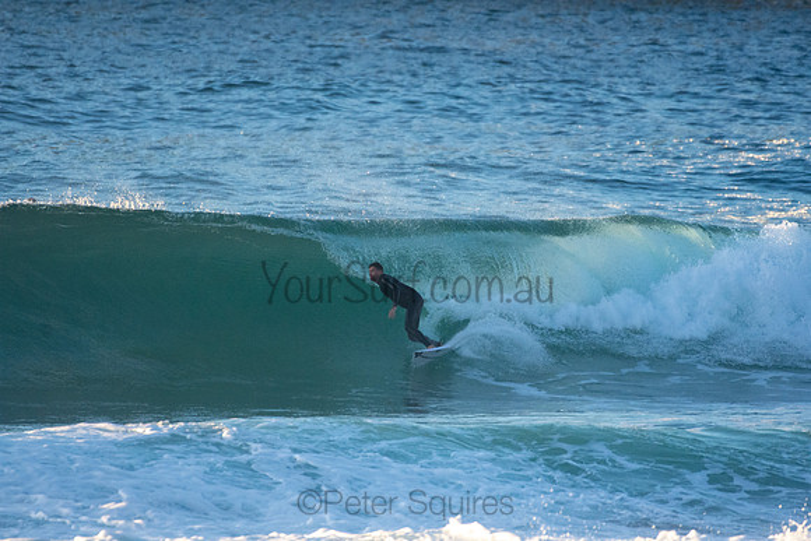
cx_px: 406
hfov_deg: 2.7
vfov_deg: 1.8
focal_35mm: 750
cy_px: 270
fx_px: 16899
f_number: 5.6
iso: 1600
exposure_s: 1/2000
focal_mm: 500
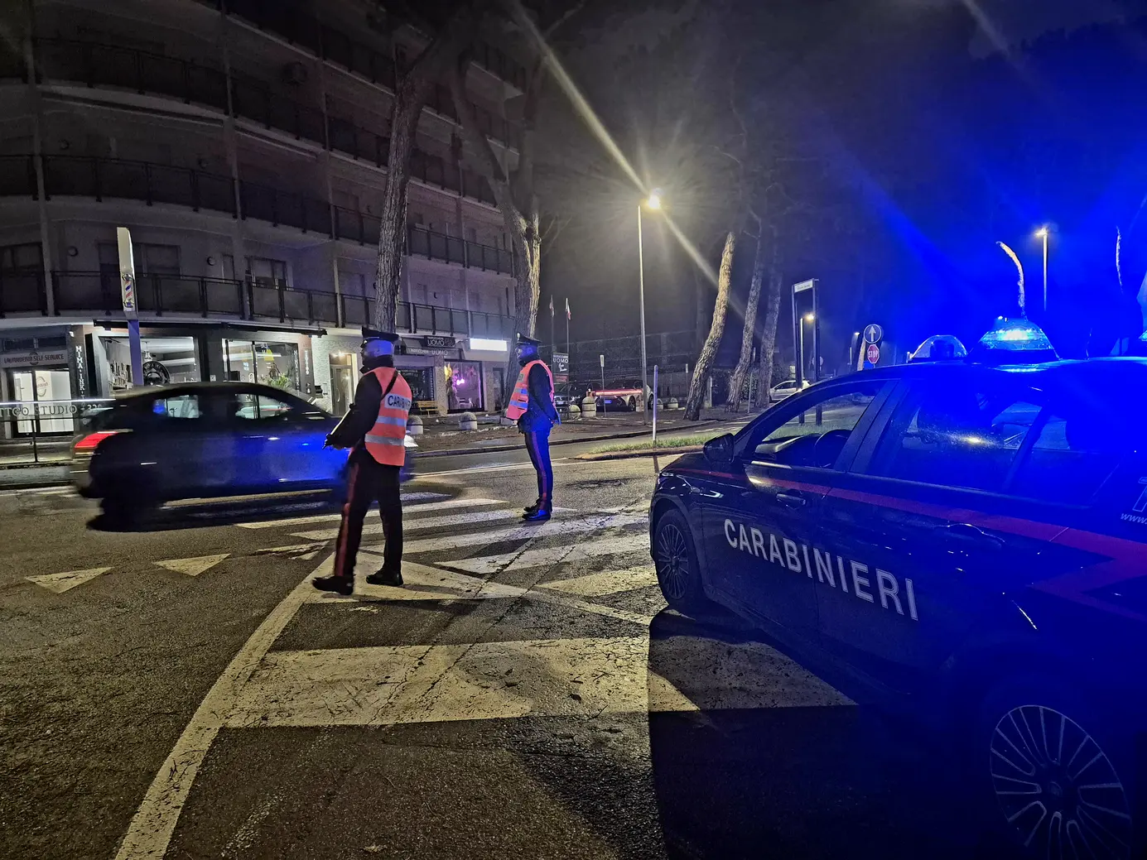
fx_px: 762
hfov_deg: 73.9
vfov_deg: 58.9
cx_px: 574
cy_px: 430
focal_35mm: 23
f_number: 1.8
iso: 1250
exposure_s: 1/31.1
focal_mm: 5.4
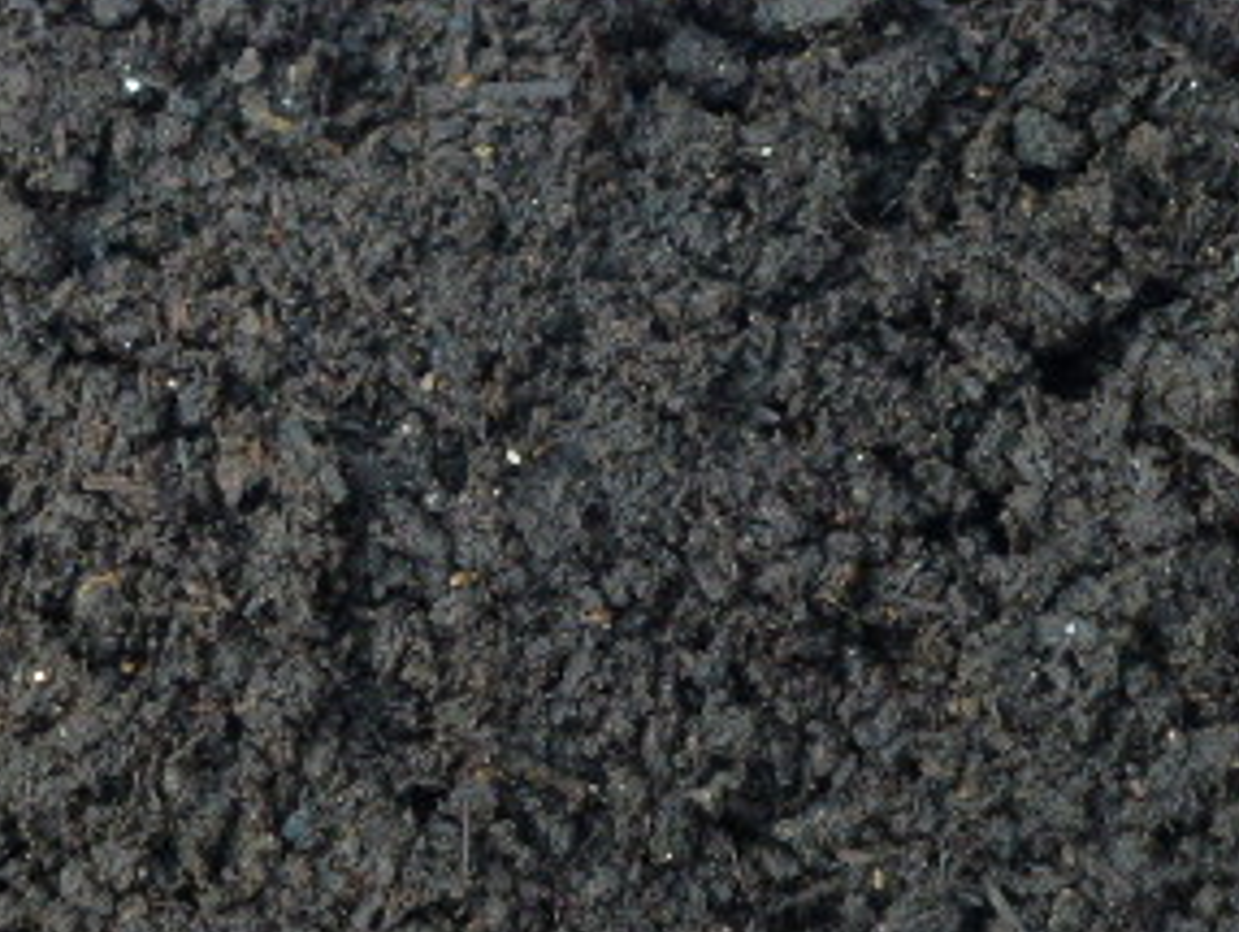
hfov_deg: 6.8
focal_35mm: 293
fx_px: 10496
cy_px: -30
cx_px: 329
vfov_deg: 5.1
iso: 200
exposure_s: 1/80
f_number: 5.2
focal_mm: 23.4
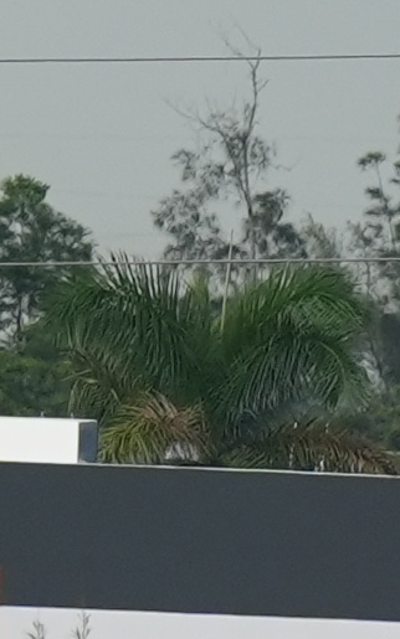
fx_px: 82809
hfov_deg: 0.3
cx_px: 1899
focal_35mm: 4749
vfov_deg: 0.4
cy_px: 1721
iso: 500
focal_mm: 400
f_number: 5
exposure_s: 1/1250
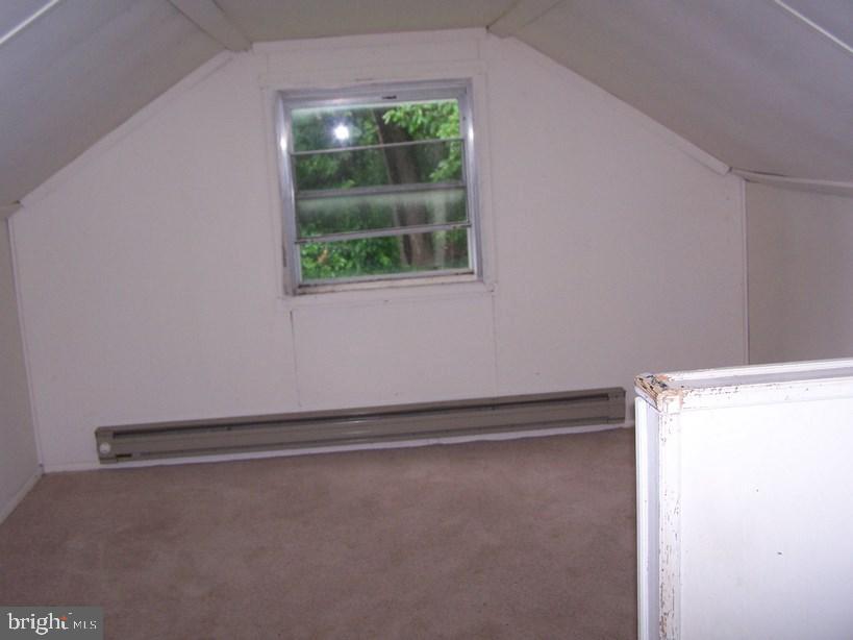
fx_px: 986
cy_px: 320
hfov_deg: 46.8
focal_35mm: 40
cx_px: 426
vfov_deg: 36.0
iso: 140
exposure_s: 1/60
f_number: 2.8
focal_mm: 6.7
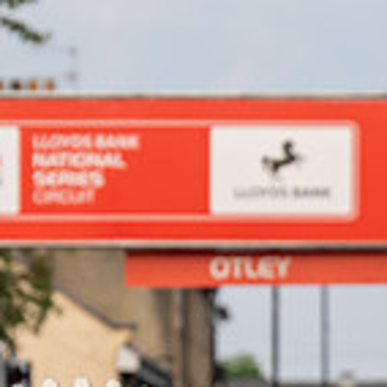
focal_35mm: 499
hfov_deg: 3.5
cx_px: 504
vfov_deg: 3.5
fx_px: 6312
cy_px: 495
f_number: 4.5
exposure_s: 1/1000
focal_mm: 144
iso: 500
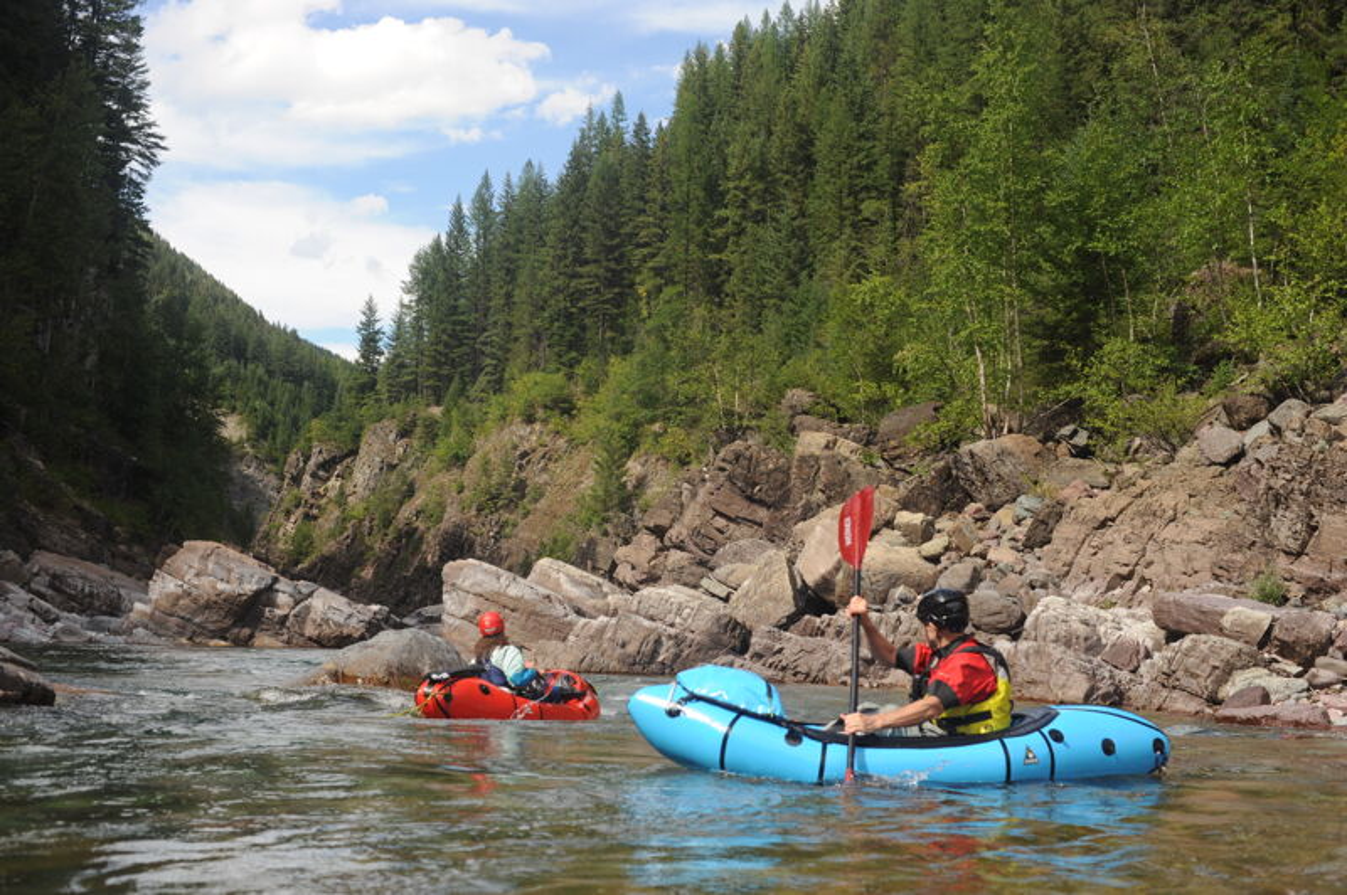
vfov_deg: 26.9
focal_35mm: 50
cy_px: 448
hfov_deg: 39.6
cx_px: 674
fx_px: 1869
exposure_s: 1/500
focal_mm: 50
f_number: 6.3
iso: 250
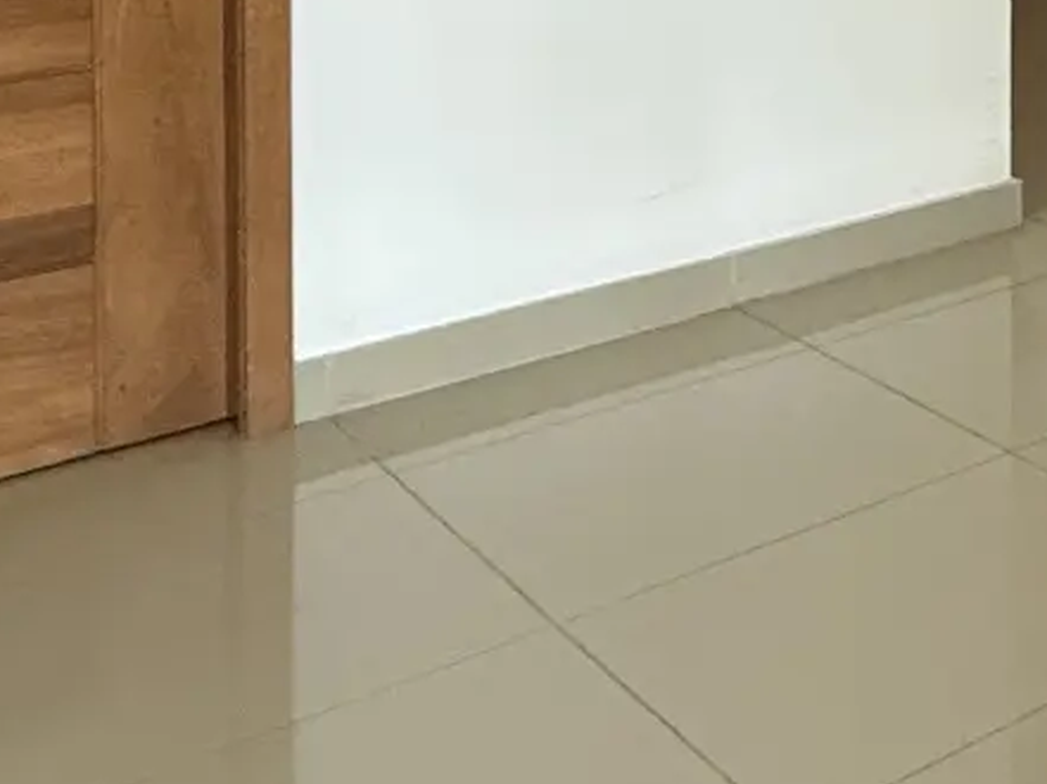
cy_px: -359
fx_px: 1844
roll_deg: -1.1
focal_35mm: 61
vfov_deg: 20.8
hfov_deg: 23.7
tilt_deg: +0.1
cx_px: 1652
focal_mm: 2.22
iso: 320
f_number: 2.2
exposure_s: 1/60
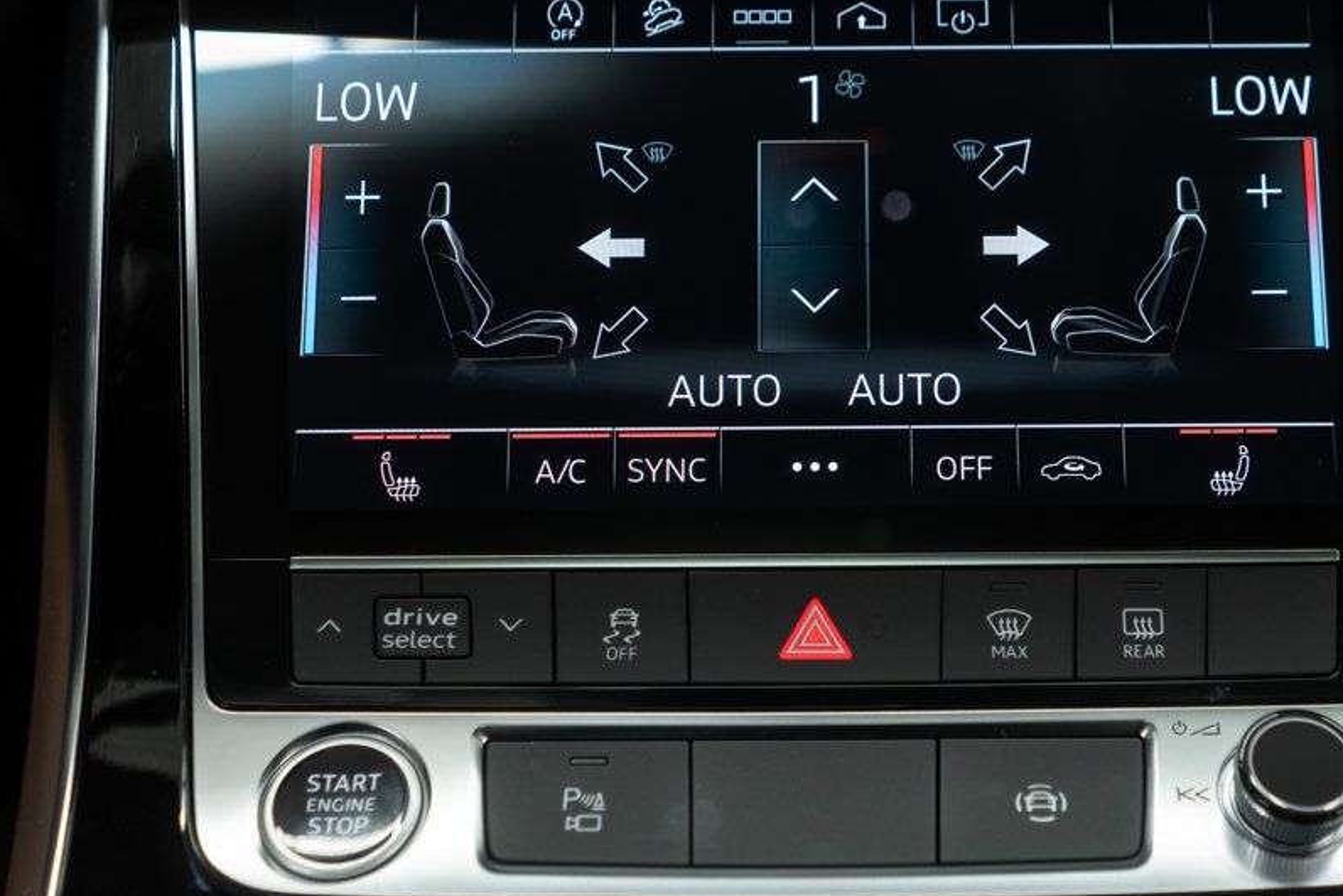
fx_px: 2015
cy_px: 463
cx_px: 830
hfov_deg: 36.7
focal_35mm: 54
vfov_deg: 25.1
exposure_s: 1/50
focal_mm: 28
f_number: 3.2
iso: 500
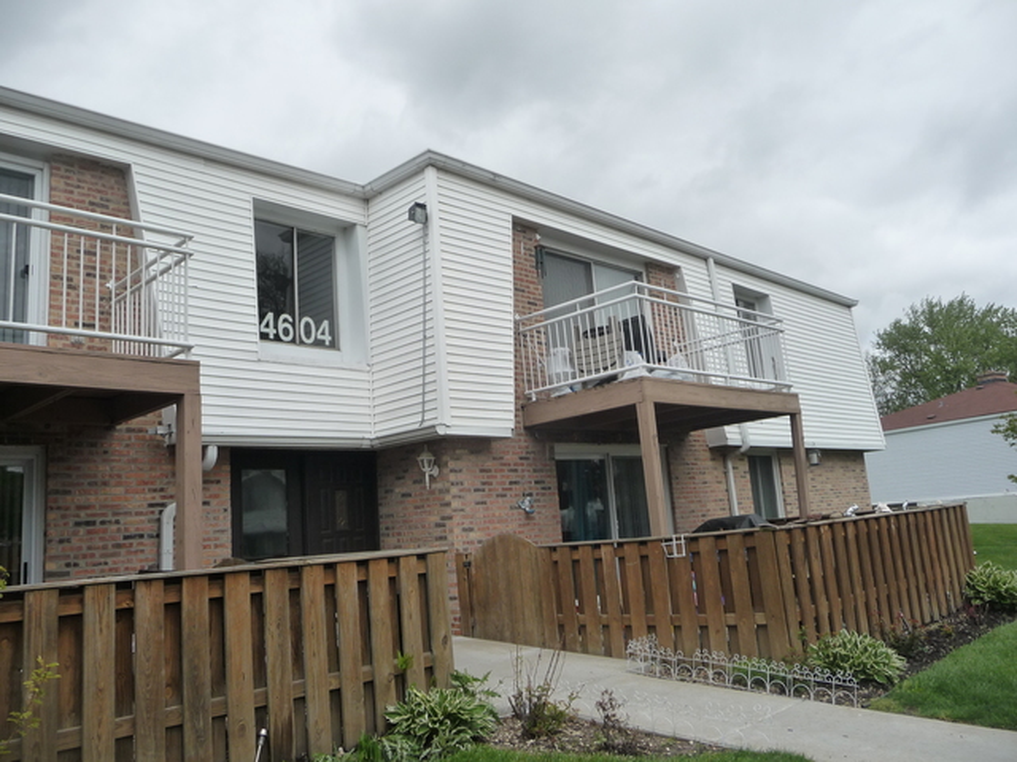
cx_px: 508
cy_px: 381
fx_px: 823
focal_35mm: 28
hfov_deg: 63.4
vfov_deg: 49.7
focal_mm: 4.7
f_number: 8
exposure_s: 1/320
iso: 160
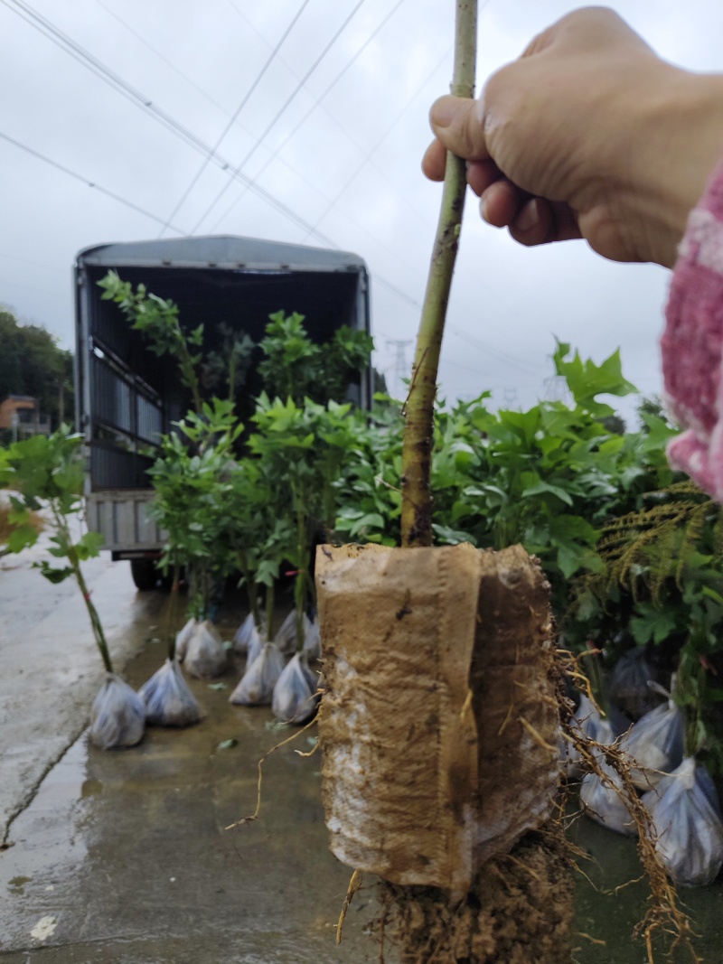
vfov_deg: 71.6
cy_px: 482
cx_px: 362
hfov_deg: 56.8
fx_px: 668
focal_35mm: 24
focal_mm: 5.56
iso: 50
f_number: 1.88
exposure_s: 1/419
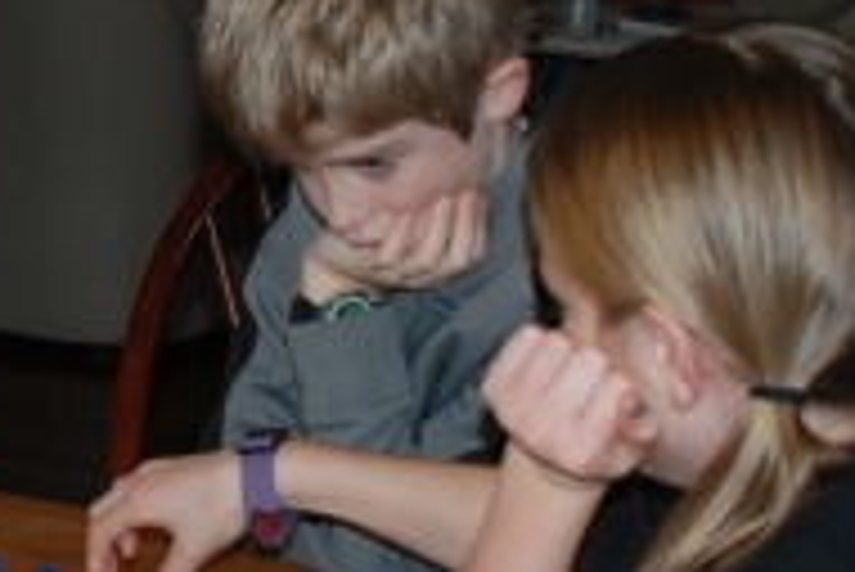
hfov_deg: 12.5
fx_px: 3850
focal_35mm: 162
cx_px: 9
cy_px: 160
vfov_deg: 8.5
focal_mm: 20
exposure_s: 1/60
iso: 200
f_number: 3.8
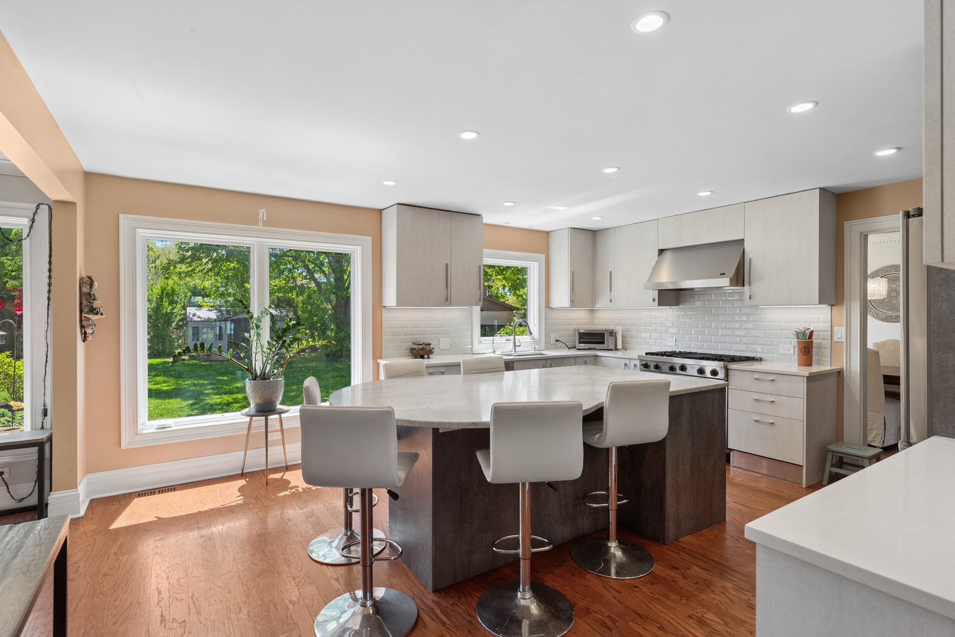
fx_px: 451
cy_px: 318
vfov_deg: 70.5
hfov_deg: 93.3
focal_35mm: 17
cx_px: 478
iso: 200
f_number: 11
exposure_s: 1/30
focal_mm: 17
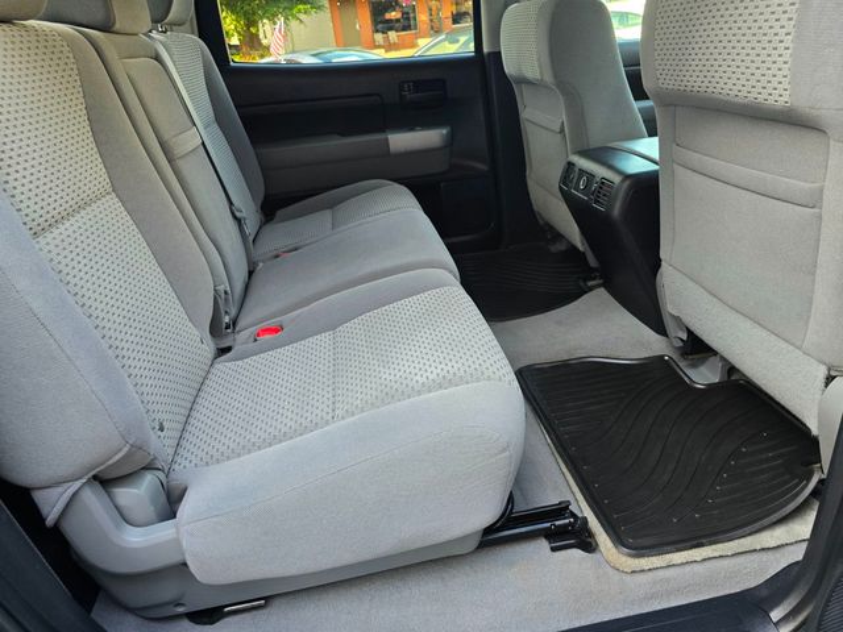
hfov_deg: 73.9
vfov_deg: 58.9
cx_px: 422
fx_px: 560
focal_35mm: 23
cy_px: 316
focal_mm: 6.3
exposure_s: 1/120
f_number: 1.7
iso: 250
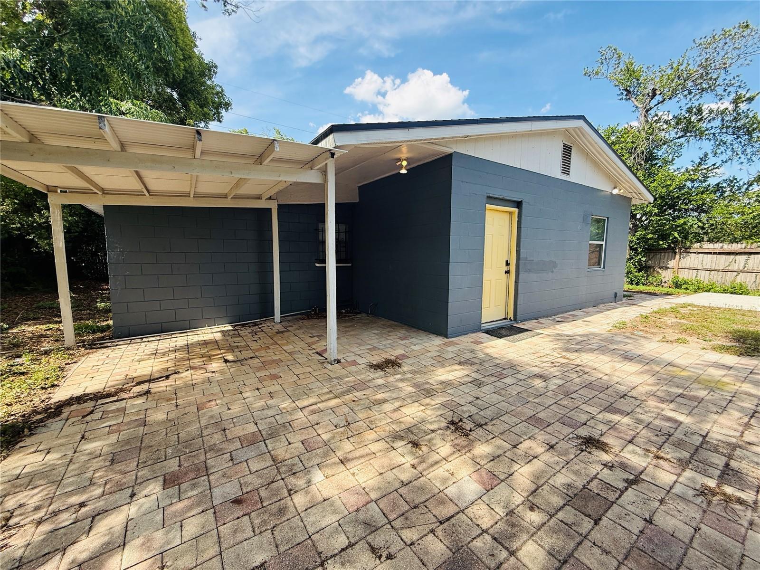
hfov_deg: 102.1
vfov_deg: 85.7
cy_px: 285
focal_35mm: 14
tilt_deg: -3.9
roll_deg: -0.9
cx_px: 380
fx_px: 307
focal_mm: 2.22
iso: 64
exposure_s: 1/411
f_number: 2.2
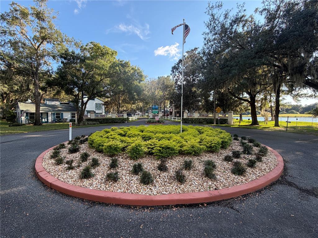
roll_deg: -0.1
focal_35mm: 14
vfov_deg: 85.7
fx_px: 129
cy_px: 119
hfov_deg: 102.1
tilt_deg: -2.1
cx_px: 159
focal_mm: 2.22
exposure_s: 1/224
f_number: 2.2
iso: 40
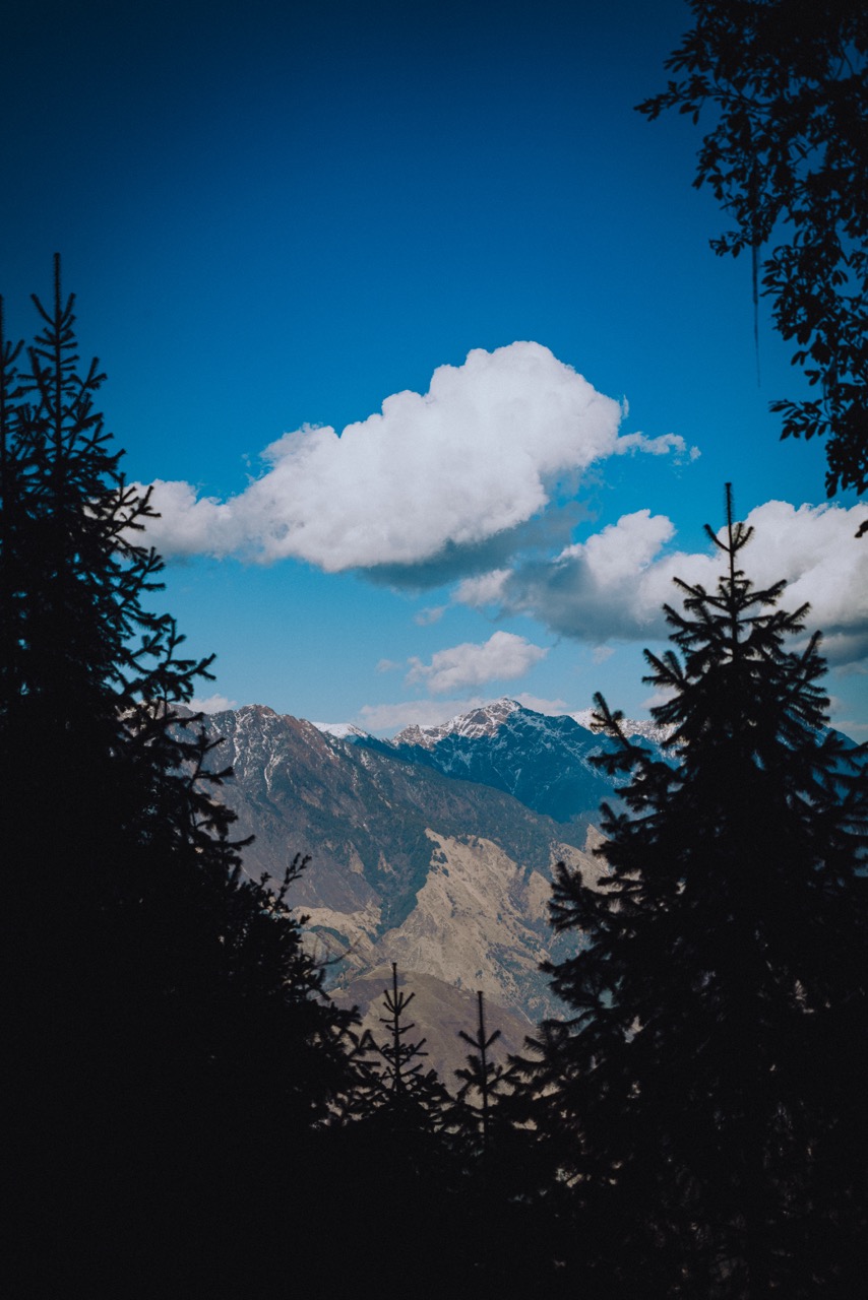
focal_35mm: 70
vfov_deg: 28.8
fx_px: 2530
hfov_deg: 19.5
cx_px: 434
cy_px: 650
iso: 100
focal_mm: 70
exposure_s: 1/1600
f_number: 4.5
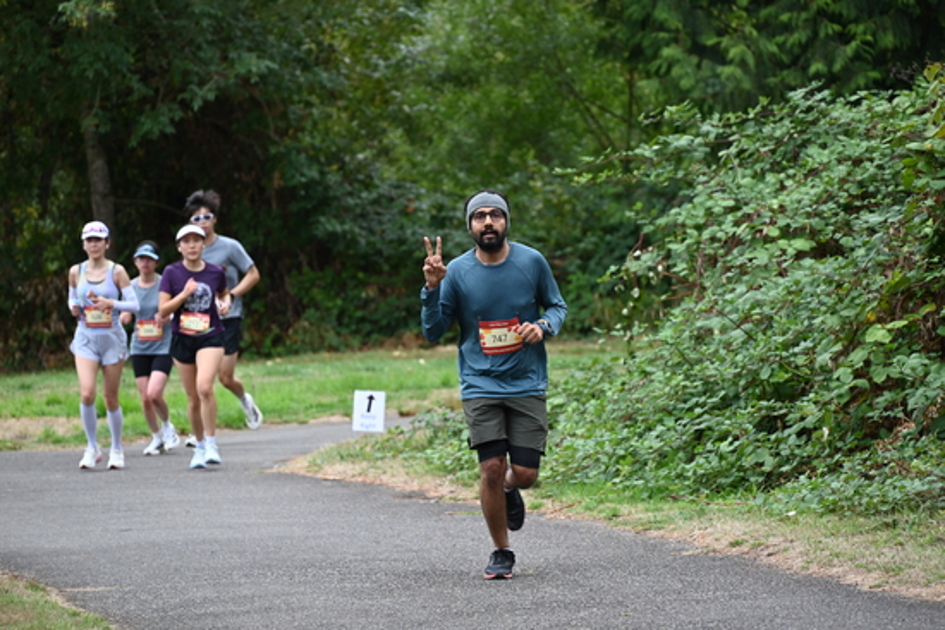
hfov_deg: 10.3
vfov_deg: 6.9
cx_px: 472
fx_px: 5251
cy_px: 315
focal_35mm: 200
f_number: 6.3
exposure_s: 1/250
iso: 400
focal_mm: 200
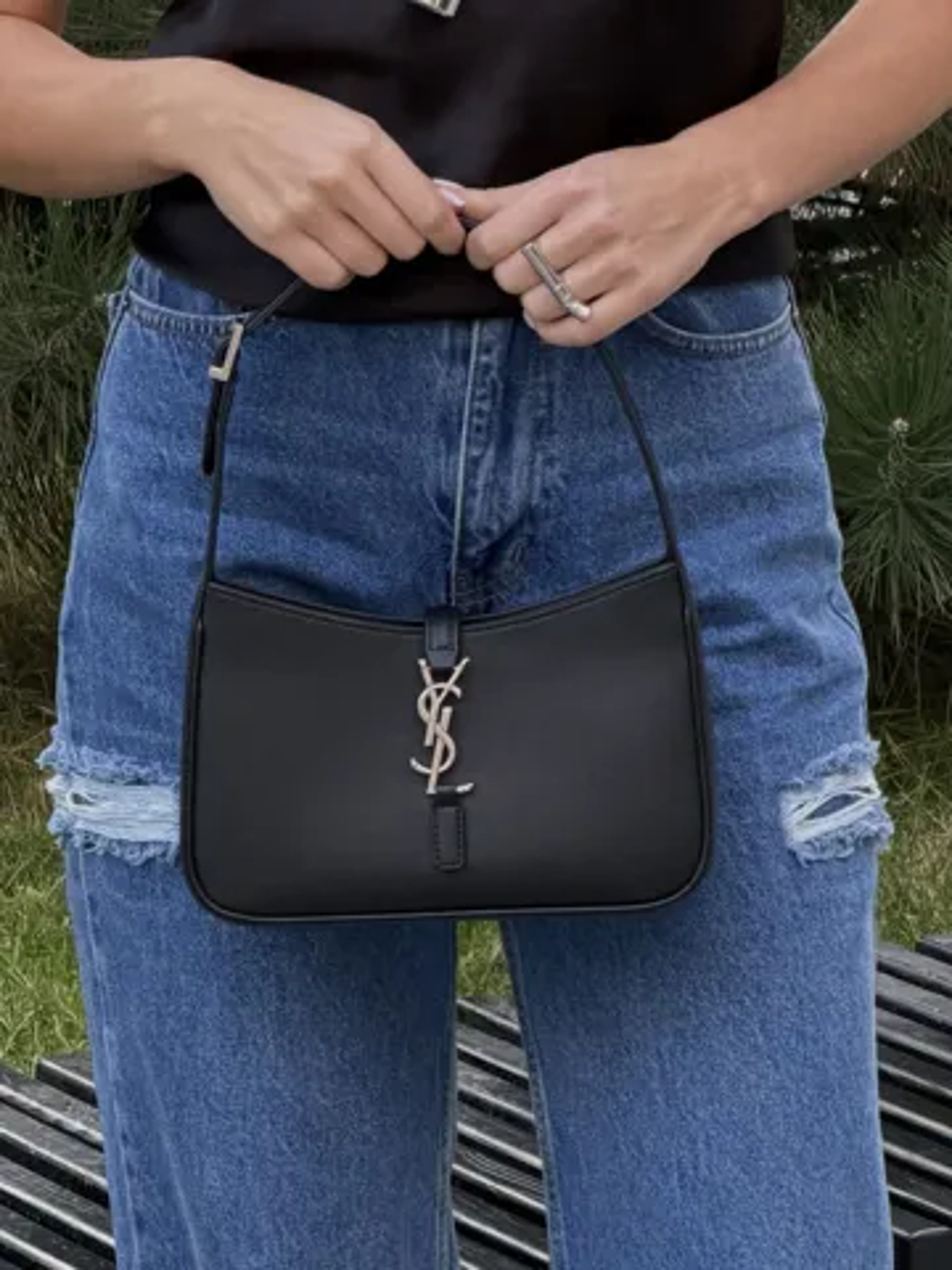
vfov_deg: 19.6
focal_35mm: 100
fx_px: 3667
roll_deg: +0.7
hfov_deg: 14.8
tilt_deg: -5.5
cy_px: 635
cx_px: 476
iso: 200
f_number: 2.8
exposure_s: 1/121
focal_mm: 16.89
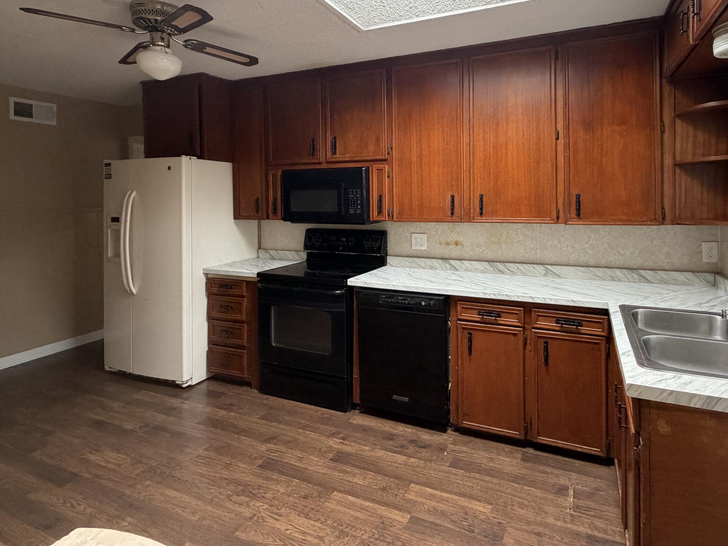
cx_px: 415
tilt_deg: -1.2
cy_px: 201
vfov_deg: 64.9
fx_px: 421
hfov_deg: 81.3
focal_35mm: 20
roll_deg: +0.5
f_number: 2.2
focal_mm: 2.22
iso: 320
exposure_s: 1/87
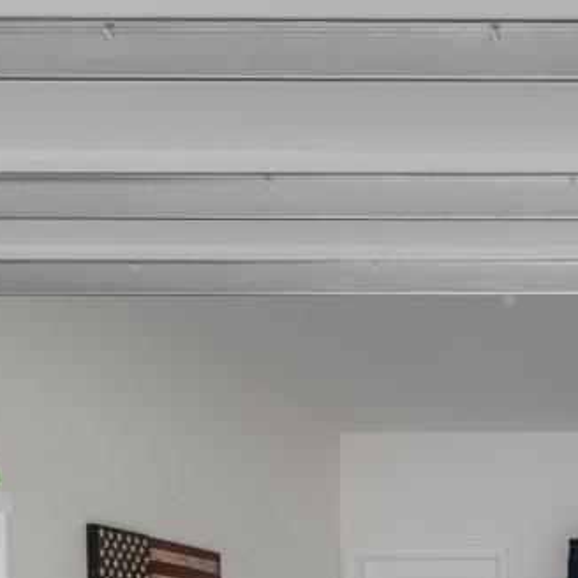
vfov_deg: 24.1
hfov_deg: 22.3
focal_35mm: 63
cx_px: 879
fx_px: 1190
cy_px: 738
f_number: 5
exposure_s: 1/100
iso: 100
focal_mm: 10
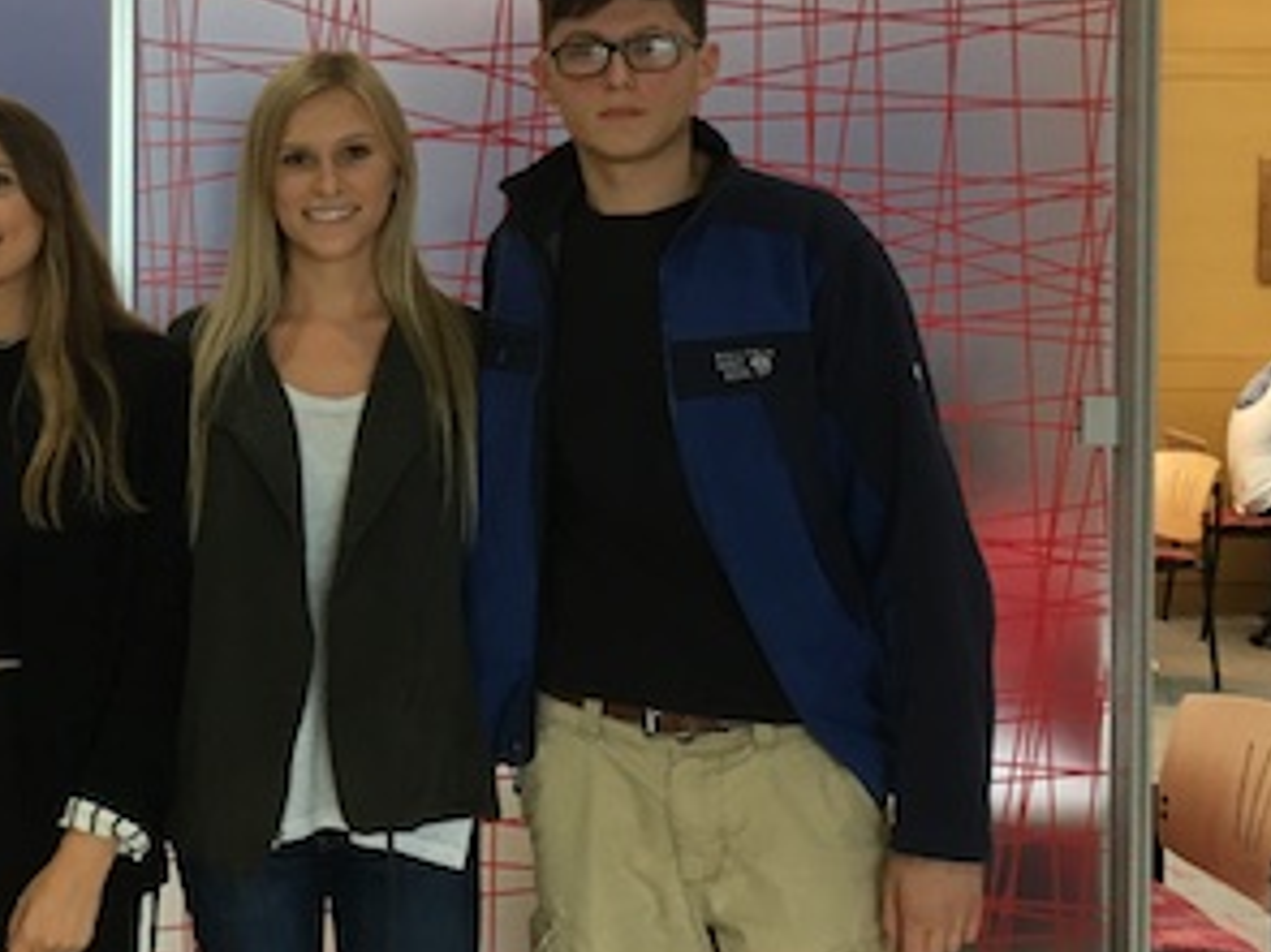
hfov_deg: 29.1
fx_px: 2312
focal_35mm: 63
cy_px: 302
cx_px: 56
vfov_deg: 23.1
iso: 100
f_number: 2.2
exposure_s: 1/30
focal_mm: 4.15
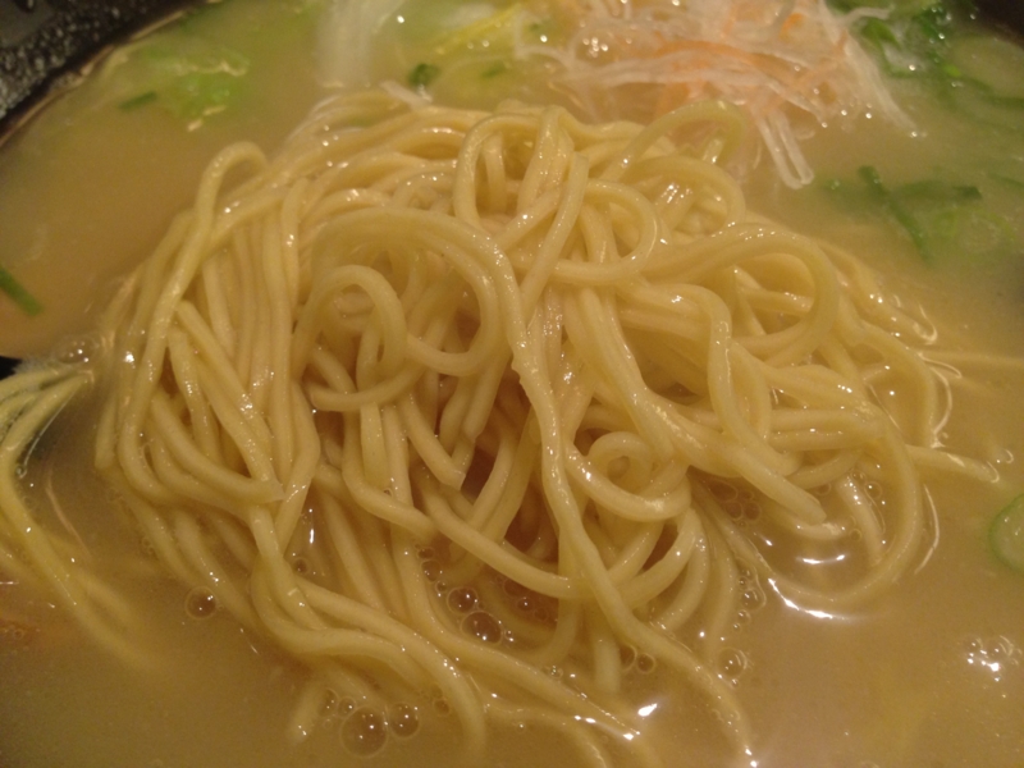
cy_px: 384
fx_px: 976
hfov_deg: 55.4
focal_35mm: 33
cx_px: 512
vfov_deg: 42.9
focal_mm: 4.13
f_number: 2.4
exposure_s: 1/20
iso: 200
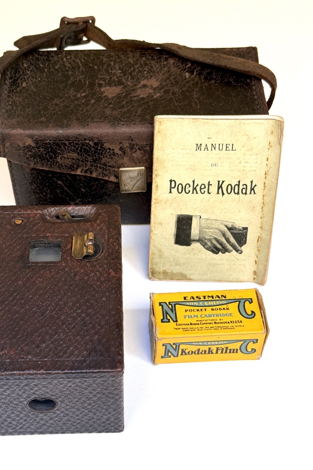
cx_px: 122
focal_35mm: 55
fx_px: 717
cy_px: 244
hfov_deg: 24.6
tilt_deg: -50.4
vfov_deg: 36.2
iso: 100
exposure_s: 1/60
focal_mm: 6.76
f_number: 1.78
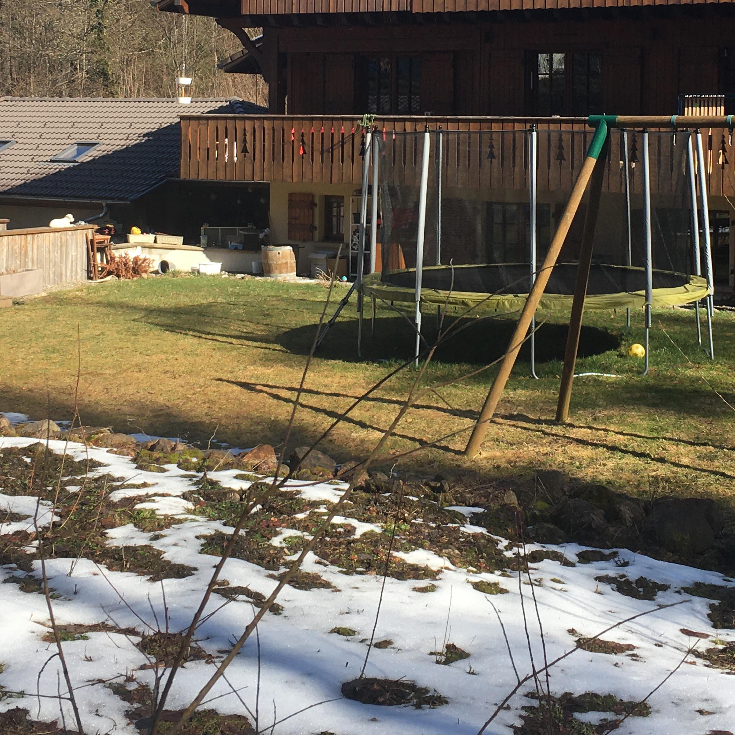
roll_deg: -1.0
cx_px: 389
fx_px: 1489
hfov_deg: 27.7
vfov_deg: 27.2
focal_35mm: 62
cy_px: 149
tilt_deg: -0.2
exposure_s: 1/845
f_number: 2.2
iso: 25
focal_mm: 4.15
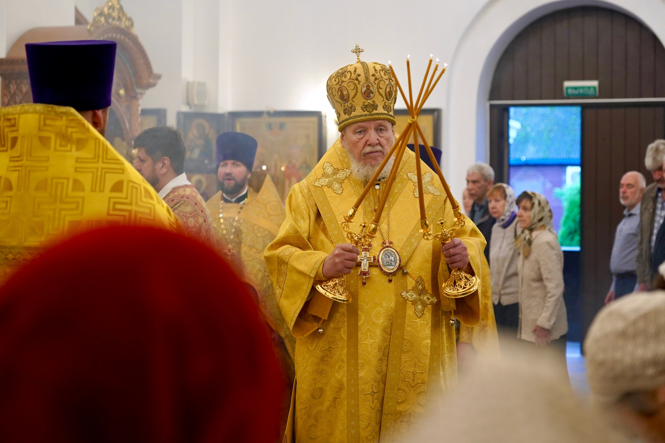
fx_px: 955
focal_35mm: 52
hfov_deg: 38.4
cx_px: 332
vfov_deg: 26.1
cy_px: 222
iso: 1250
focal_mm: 51.7
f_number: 2.8
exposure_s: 1/160
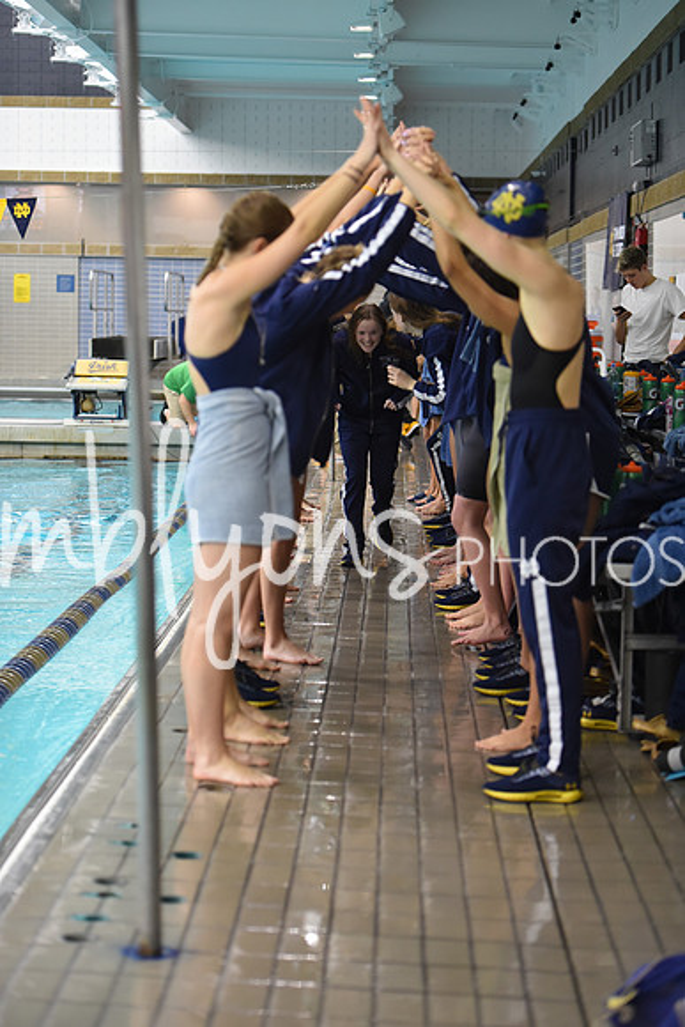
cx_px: 342
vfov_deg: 23.9
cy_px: 514
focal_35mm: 85
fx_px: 2424
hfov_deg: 16.1
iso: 2800
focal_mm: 85
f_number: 2.8
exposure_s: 1/500
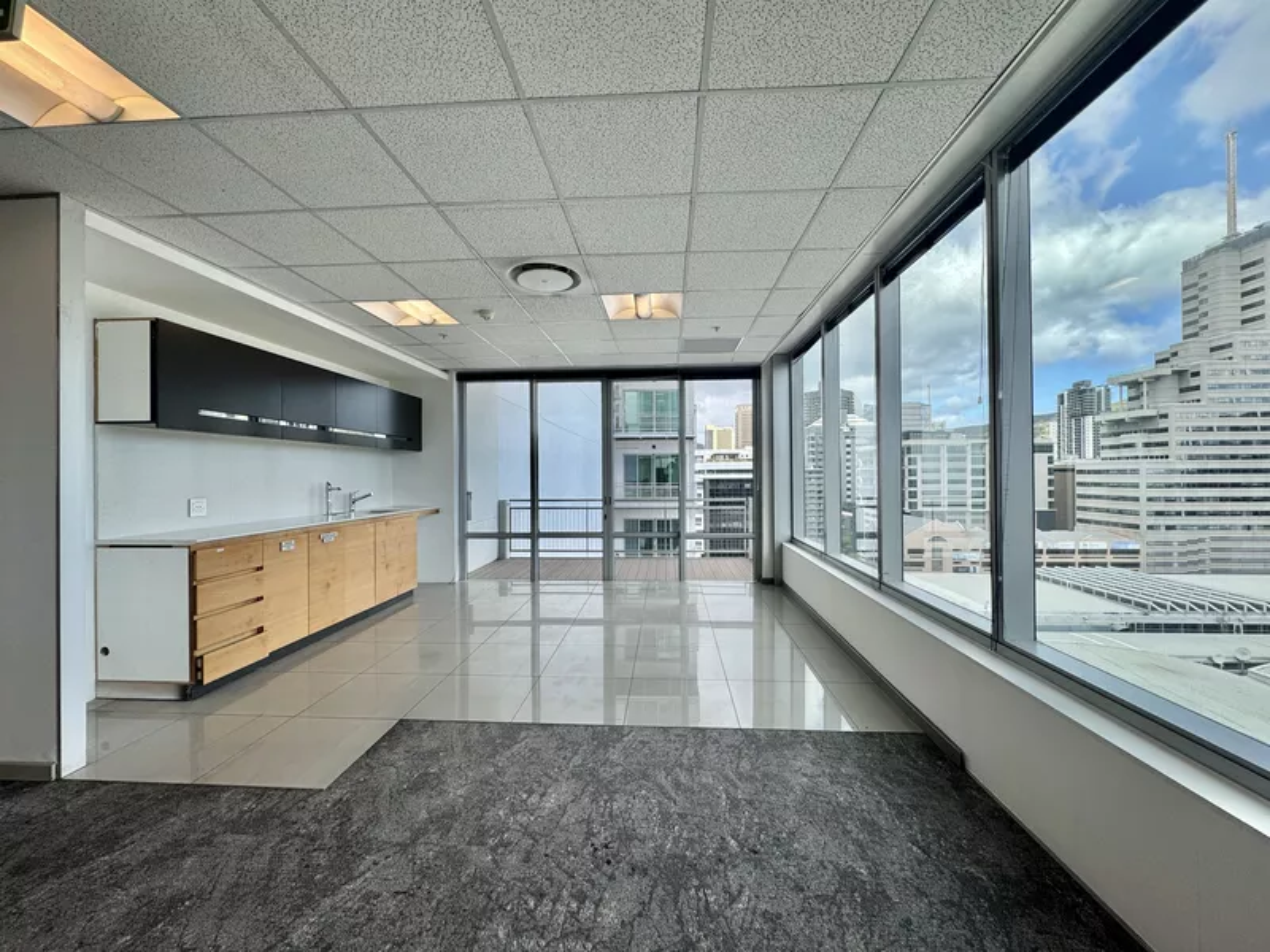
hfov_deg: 102.1
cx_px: 635
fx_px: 514
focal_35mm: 14
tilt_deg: -0.5
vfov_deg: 85.7
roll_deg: +0.1
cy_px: 476
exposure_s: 1/476
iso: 40
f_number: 2.2
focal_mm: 2.22
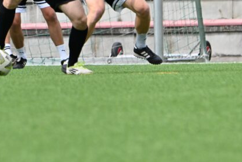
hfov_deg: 2.5
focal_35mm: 814
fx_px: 5473
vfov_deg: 1.7
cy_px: 13
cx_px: 22
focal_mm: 330
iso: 360
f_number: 5.6
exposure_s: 1/1600
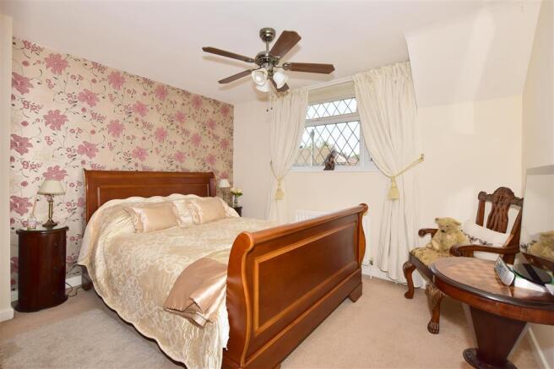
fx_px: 231
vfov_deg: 77.3
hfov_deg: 100.4
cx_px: 277
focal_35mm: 15
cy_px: 184
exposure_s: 1/200
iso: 320
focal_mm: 10
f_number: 11
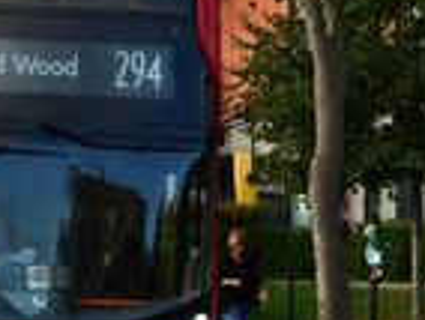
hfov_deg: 10.0
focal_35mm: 195
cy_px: 170
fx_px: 2398
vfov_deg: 7.6
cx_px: -15
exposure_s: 1/125
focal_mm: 50
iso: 100
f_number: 10
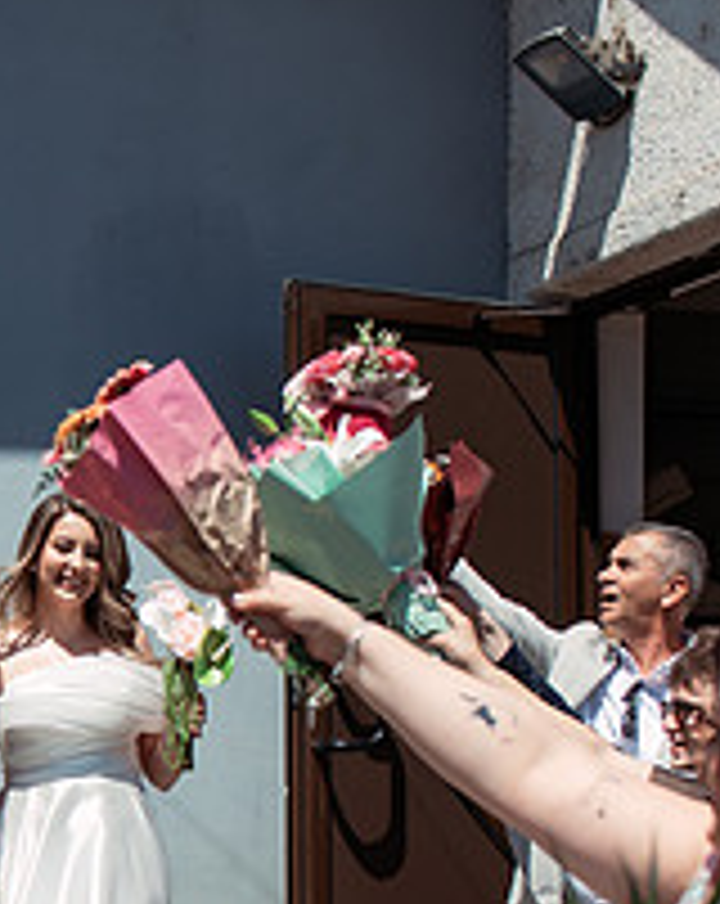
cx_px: -158
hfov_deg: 15.5
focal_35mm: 95
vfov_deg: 19.9
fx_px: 2538
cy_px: 789
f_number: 3.5
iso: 125
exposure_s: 1/2000
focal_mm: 35
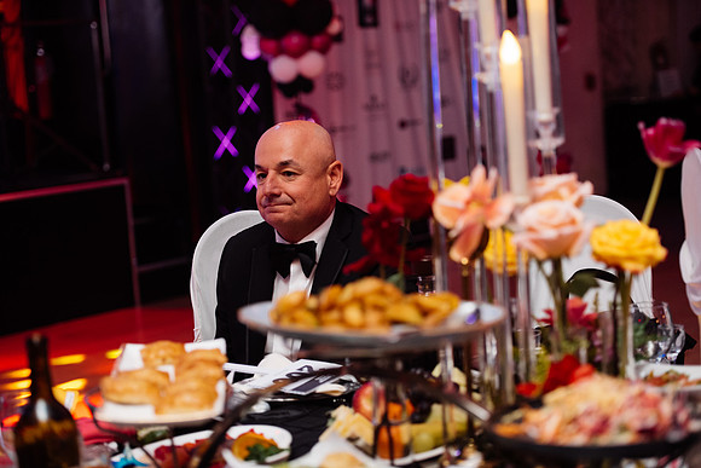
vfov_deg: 17.5
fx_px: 1519
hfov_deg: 26.0
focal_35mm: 78
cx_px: 350
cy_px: 234
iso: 2000
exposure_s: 1/200
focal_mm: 78
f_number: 2.8
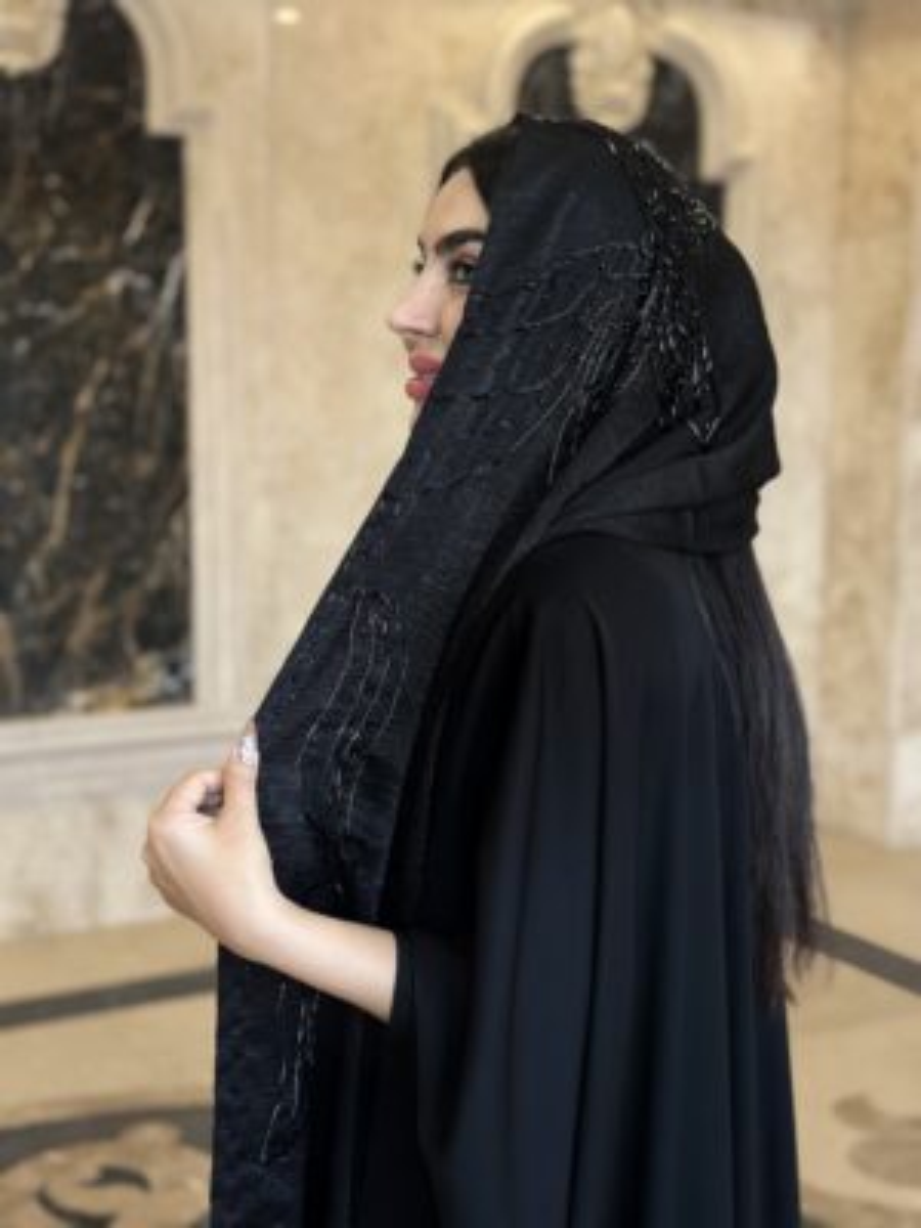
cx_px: 460
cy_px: 614
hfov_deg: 30.3
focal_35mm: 48
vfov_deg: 39.7
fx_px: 1703
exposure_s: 1/100
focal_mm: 6.86
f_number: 1.78
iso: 125
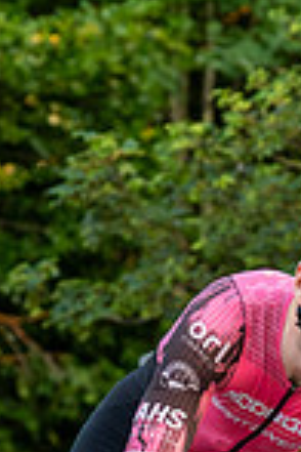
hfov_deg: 3.5
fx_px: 4979
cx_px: 214
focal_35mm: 397
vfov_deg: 5.2
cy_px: 450
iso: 1000
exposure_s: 1/800
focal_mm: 70
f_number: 3.5
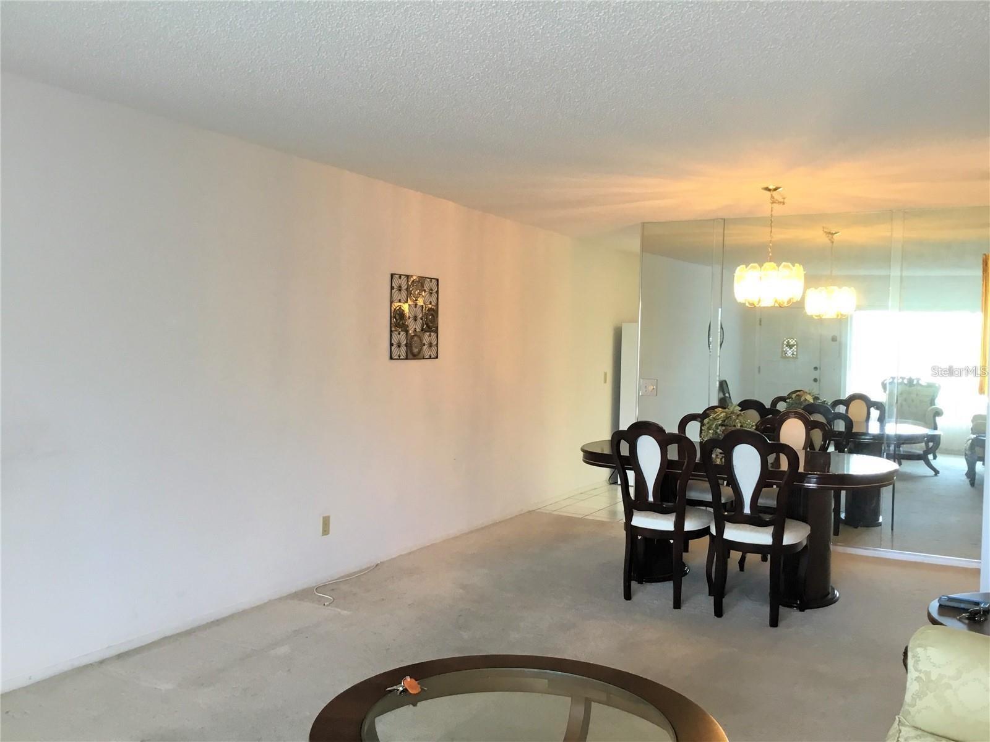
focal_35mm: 31
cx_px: 495
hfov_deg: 58.4
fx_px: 887
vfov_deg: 45.4
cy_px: 371
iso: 50
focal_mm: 3.3
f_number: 2.4
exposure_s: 1/30
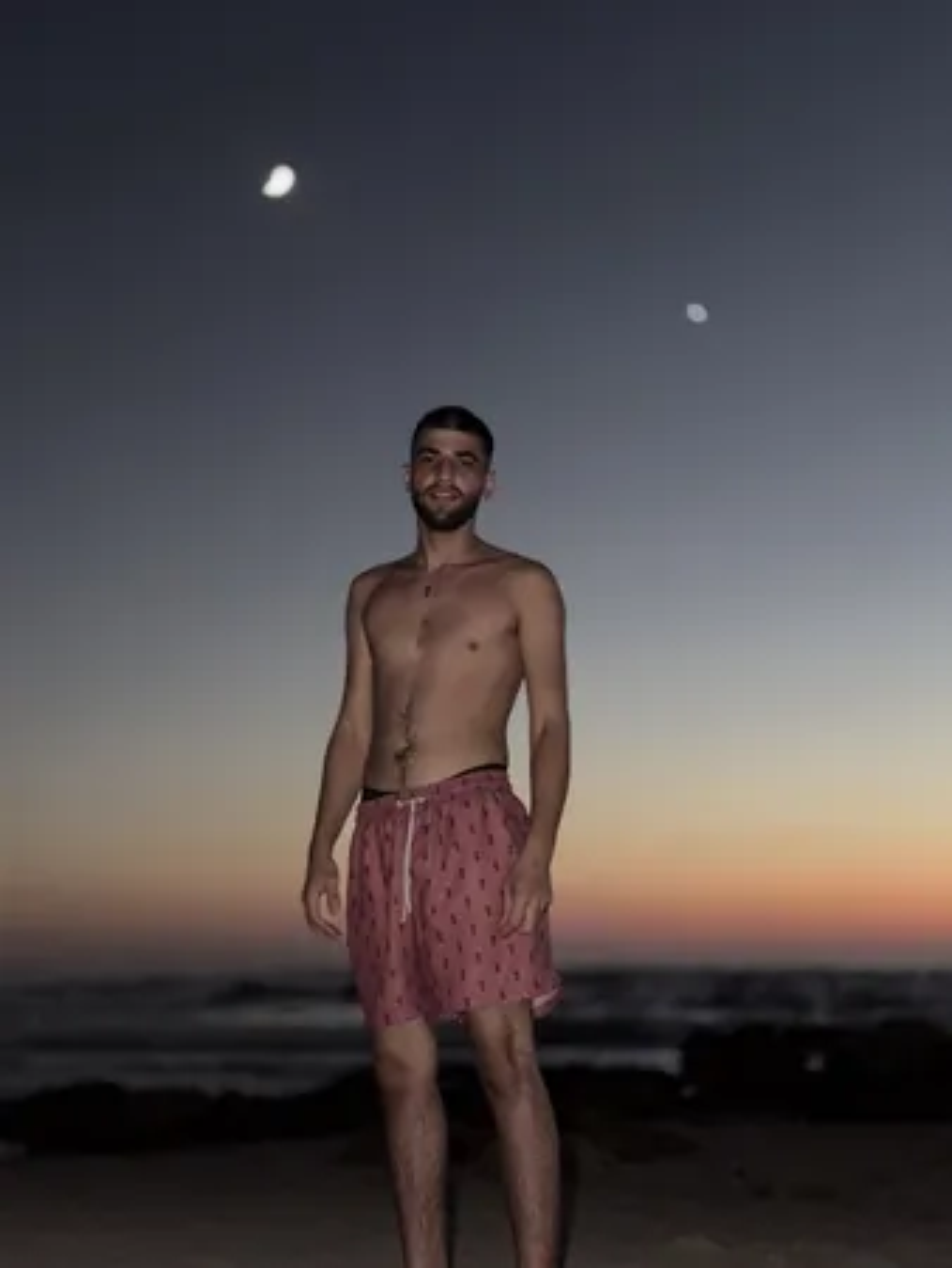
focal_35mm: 48
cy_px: 634
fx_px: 1758
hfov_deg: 30.3
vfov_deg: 39.6
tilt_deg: +10.9
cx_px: 476
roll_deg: -0.6
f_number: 1.78
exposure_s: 1/6
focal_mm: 6.76
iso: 400
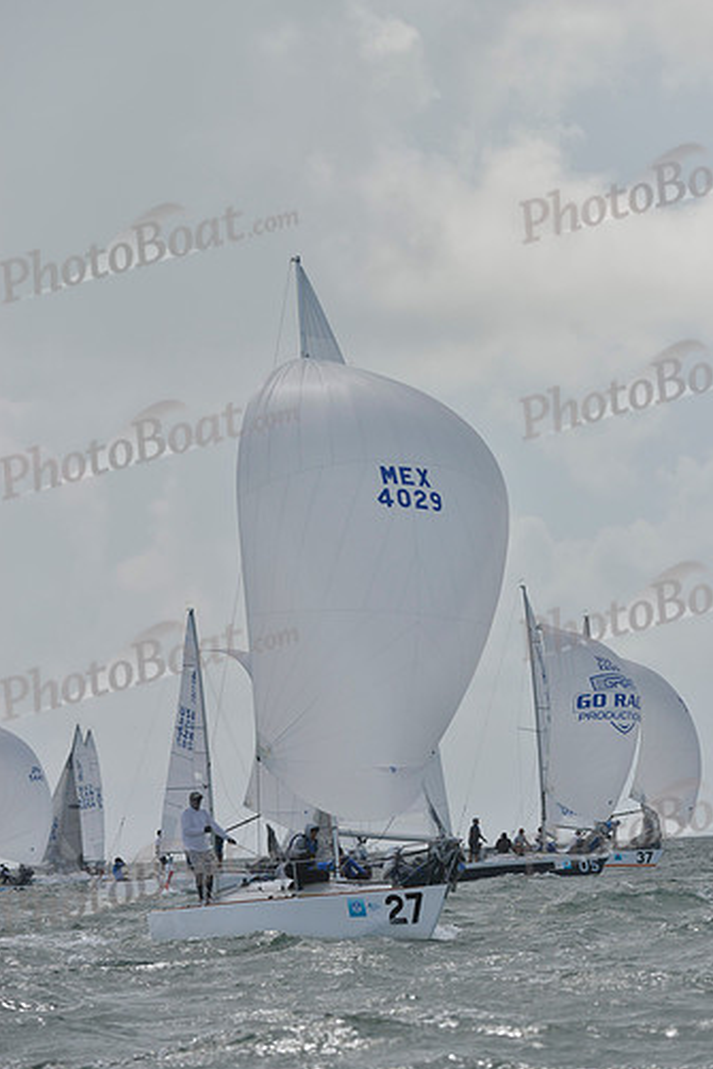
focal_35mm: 231
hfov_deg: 6.0
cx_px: 410
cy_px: 526
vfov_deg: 8.9
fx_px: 6857
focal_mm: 200
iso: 280
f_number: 6.3
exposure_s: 1/2000
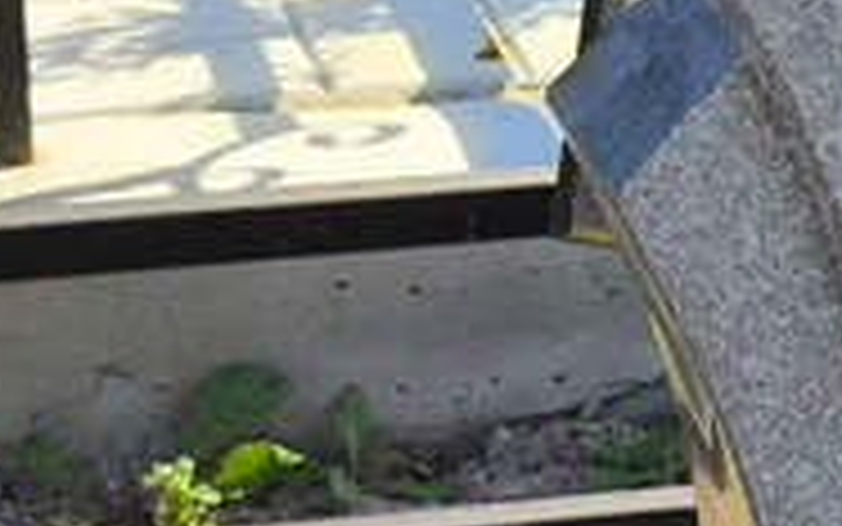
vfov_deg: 5.8
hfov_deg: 9.1
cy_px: -180
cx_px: 1186
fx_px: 5188
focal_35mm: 226
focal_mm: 4.71
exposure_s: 1/636
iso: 50
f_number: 1.7
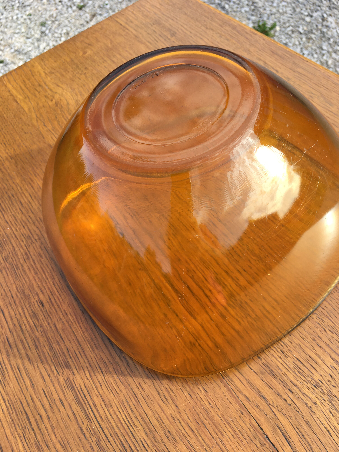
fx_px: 379
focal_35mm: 29
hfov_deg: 48.2
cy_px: 226
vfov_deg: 61.7
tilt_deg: -53.3
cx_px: 170
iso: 25
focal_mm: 4.15
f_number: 2.2
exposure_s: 1/289
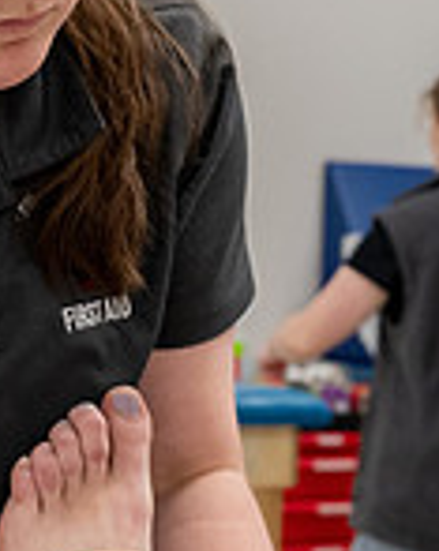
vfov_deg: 15.9
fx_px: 1971
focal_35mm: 121
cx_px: -244
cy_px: 247
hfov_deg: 12.1
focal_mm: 28
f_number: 4.5
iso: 1600
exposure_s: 1/400
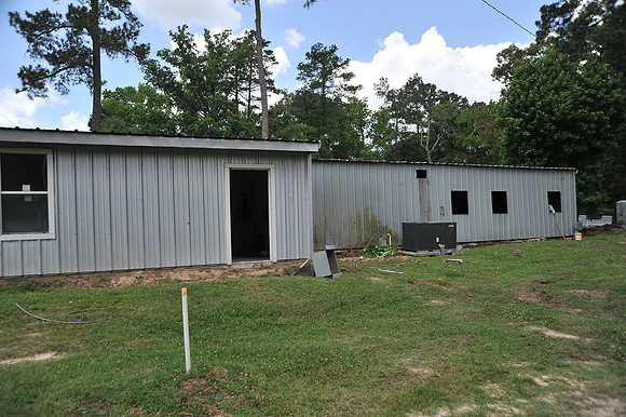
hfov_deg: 65.5
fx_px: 487
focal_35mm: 28
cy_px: 208
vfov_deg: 46.4
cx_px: 313
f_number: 5.6
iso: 200
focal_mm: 28
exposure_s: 1/800
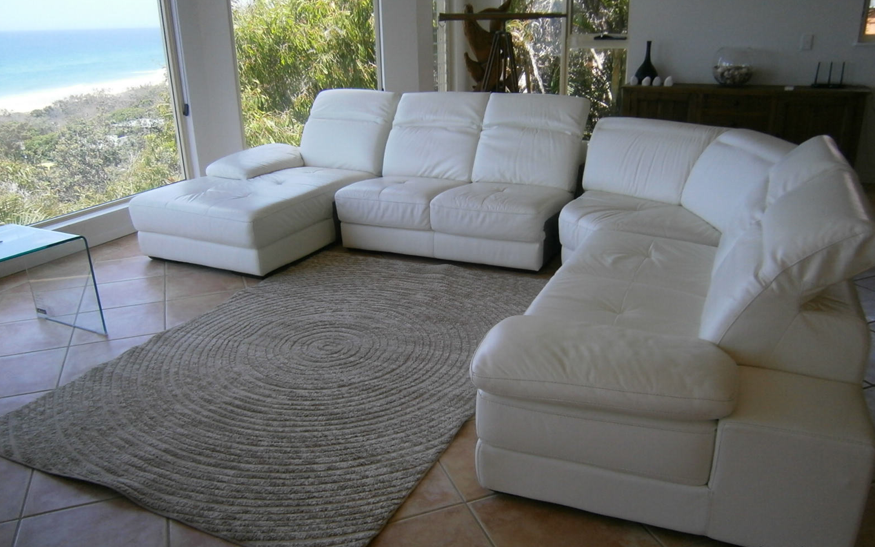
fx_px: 668
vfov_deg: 44.5
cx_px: 442
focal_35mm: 28
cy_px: 294
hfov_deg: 66.5
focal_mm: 4.7
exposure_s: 1/250
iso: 160
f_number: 2.8
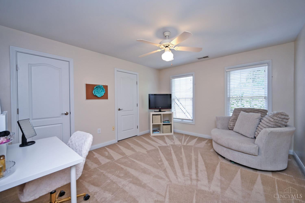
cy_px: 102
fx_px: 119
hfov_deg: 104.3
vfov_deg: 81.2
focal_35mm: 14
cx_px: 152
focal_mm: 14
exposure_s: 1/60
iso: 250
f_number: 4
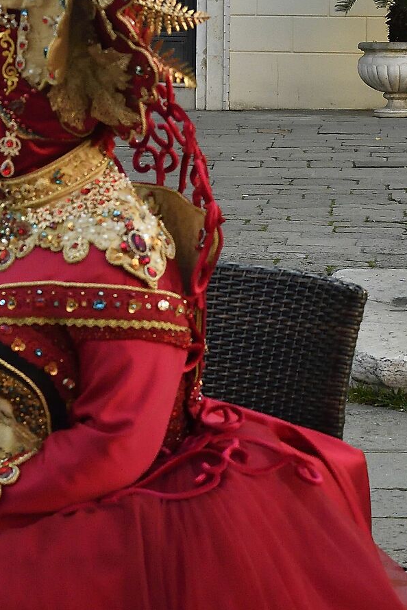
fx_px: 2397
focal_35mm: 141
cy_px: 151
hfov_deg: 9.7
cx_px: 64
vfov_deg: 14.5
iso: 1600
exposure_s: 1/1000
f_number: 8
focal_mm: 35
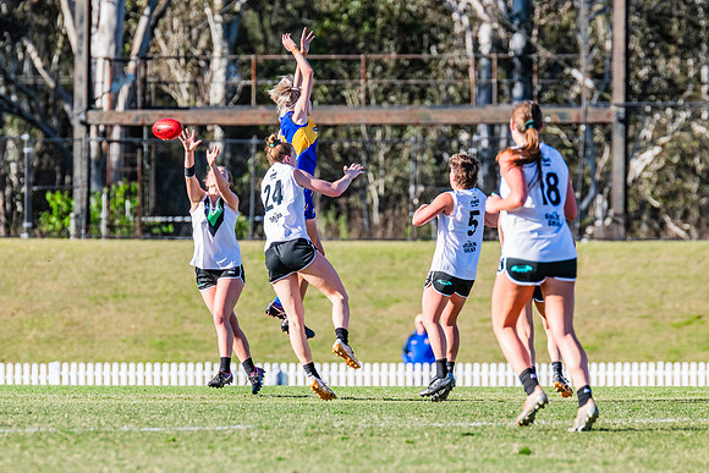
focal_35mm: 514
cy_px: 204
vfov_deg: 2.7
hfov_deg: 4.0
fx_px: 10129
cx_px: 317
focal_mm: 420
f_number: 7.1
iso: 640
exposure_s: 1/1250
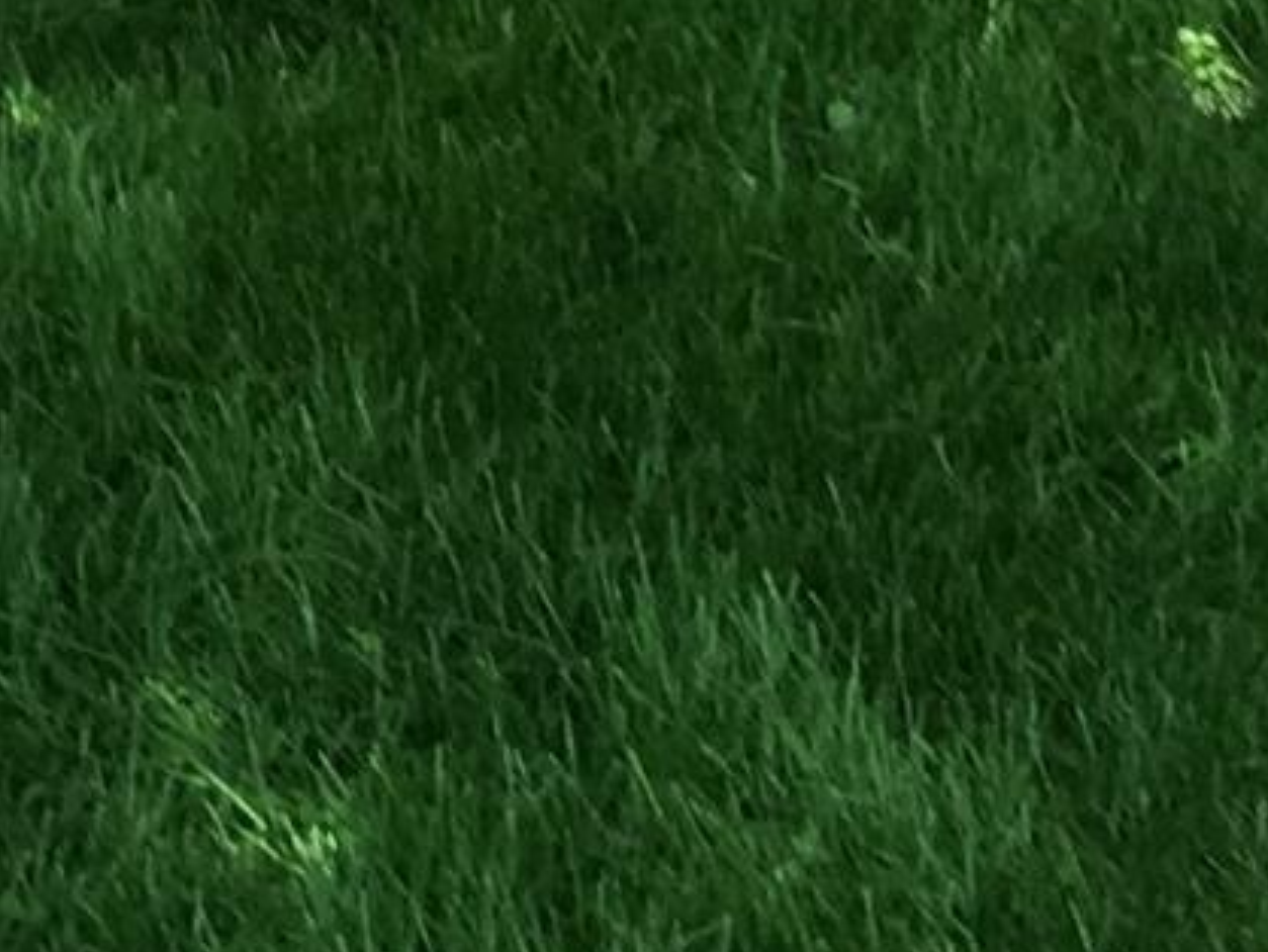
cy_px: -1613
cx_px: -70
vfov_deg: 6.7
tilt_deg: -8.0
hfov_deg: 9.4
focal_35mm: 208
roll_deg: +3.5
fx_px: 7624
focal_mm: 4.15
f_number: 2.2
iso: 32
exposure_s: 1/120
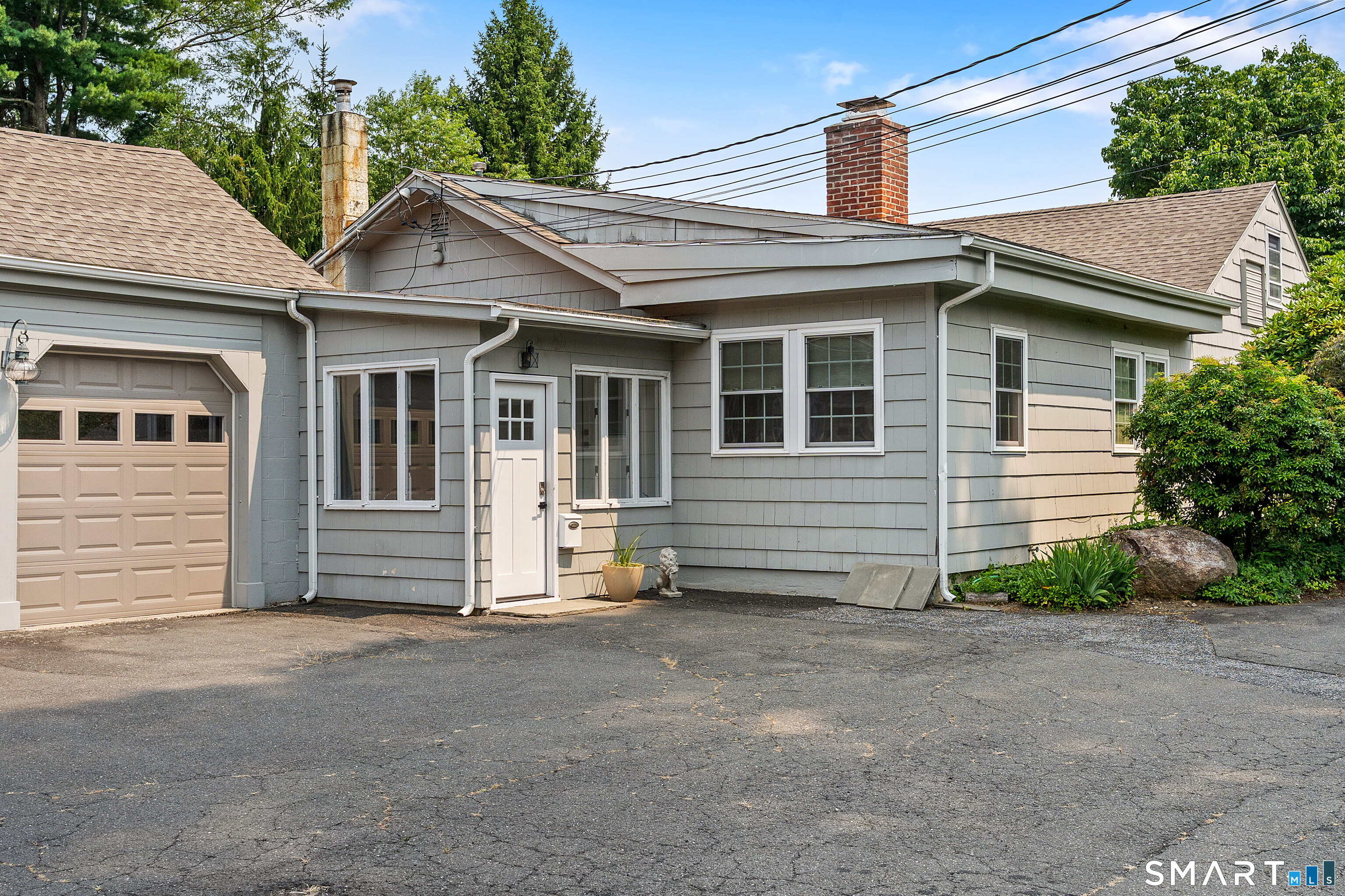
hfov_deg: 48.5
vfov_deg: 33.4
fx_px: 1494
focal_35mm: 40
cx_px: 672
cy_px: 448
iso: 320
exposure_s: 1/500
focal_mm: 27
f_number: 8
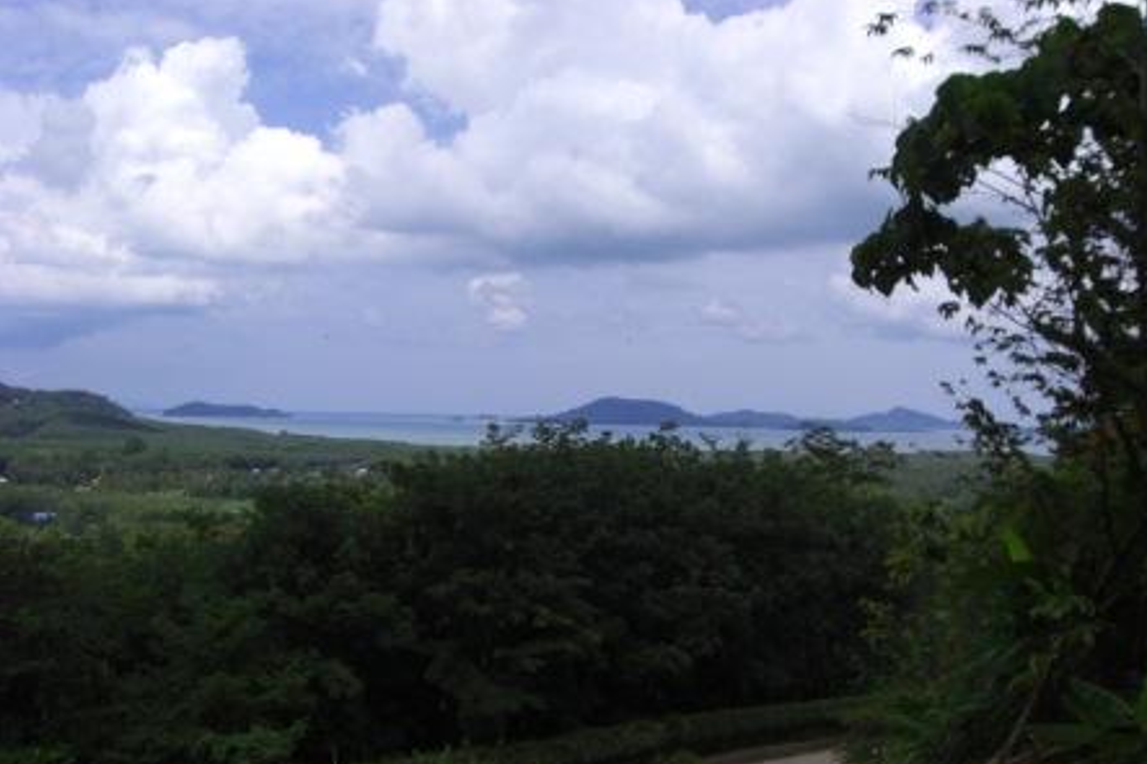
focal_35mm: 40
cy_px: 409
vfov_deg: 33.4
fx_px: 1274
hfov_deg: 48.5
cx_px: 577
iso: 64
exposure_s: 1/250
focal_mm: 6.2
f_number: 8
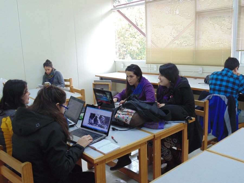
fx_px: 240
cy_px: 92
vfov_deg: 41.8
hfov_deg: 54.0
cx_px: 122
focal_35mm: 34
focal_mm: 6.2
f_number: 3.4
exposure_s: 1/30
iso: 320
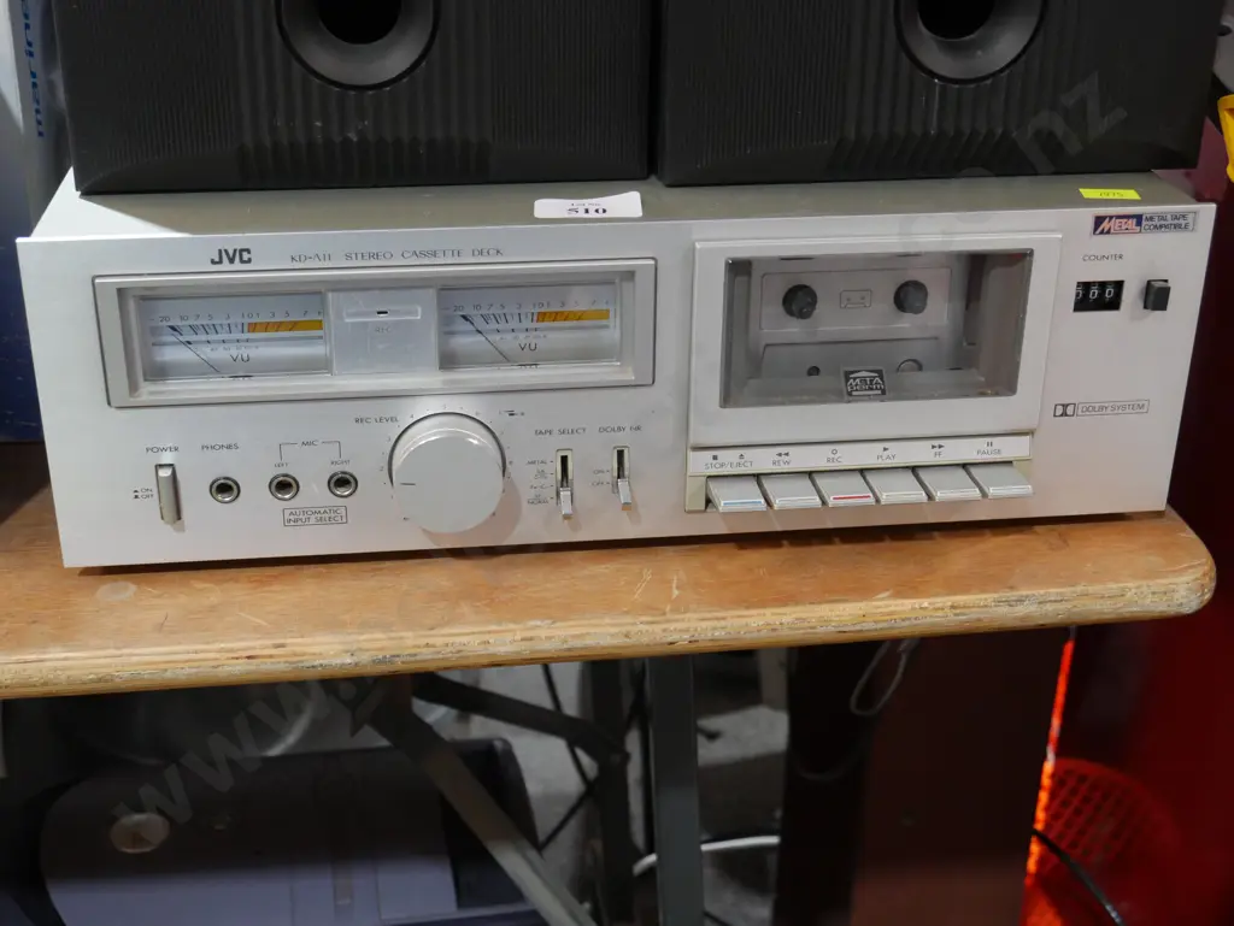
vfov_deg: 30.3
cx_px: 617
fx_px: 1712
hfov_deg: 39.6
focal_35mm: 48
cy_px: 463
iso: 1600
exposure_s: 1/60
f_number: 5.2
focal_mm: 24
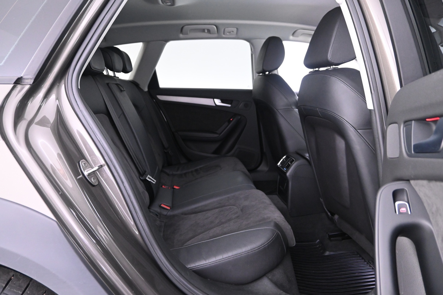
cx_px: 222
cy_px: 148
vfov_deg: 50.4
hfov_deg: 70.4
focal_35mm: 26
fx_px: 314
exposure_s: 1/15
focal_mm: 17
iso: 3200
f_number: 3.5
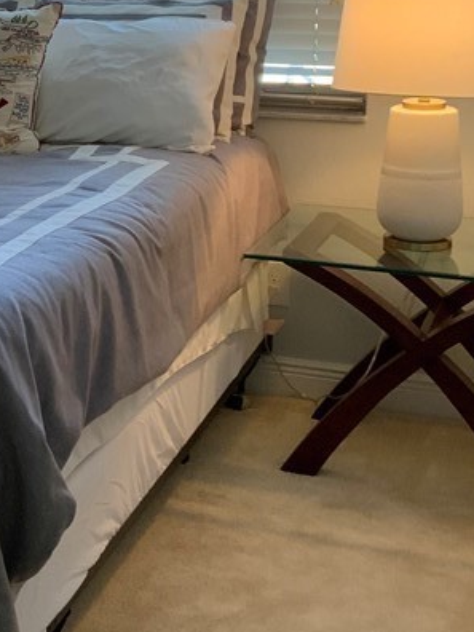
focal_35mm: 75
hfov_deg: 18.9
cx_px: -48
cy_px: 145
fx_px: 1369
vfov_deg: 25.6
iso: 100
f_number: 1.8
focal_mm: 3
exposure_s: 1/60
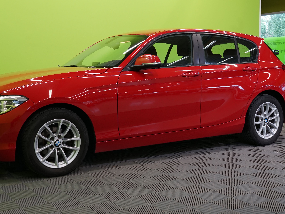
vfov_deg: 28.5
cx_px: 116
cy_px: 95
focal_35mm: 51
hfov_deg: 37.4
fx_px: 420
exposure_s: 1/30
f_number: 6.3
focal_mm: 34
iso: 640
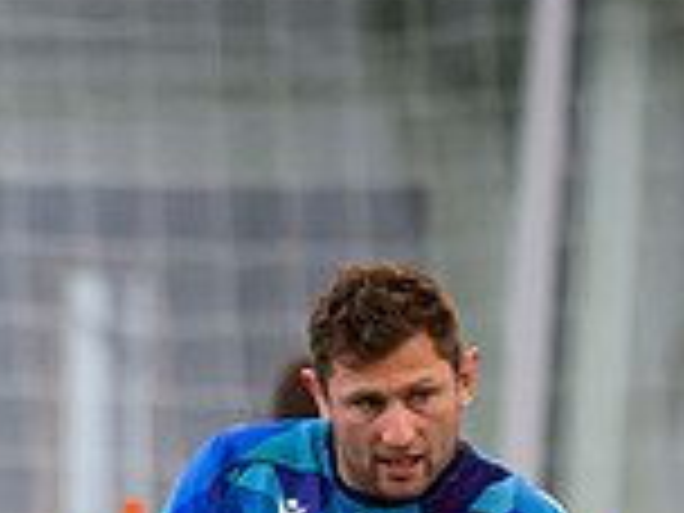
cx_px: -399
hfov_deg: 0.8
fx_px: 46415
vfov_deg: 0.6
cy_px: 904
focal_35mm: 2349
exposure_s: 1/1000
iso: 5000
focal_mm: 560
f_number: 4
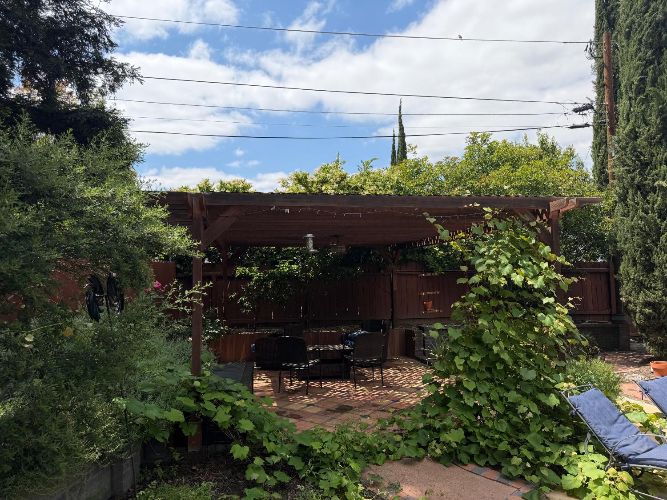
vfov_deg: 56.8
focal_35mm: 24
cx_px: 334
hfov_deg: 71.6
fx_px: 462
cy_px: 250
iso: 80
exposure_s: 1/5319
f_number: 1.78
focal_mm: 6.76
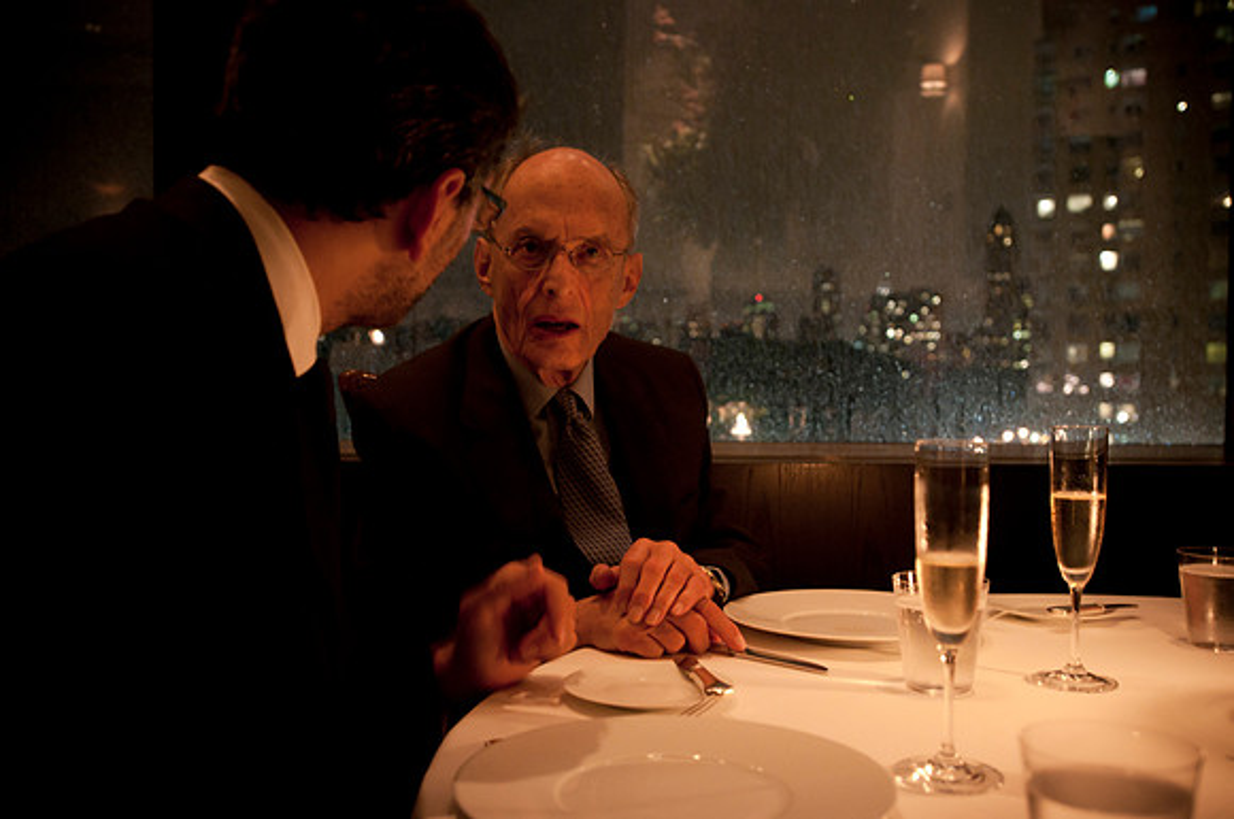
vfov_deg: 36.8
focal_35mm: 36
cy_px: 410
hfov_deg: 53.2
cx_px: 617
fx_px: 1232
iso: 1000
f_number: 2.8
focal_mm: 24
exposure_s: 1/8
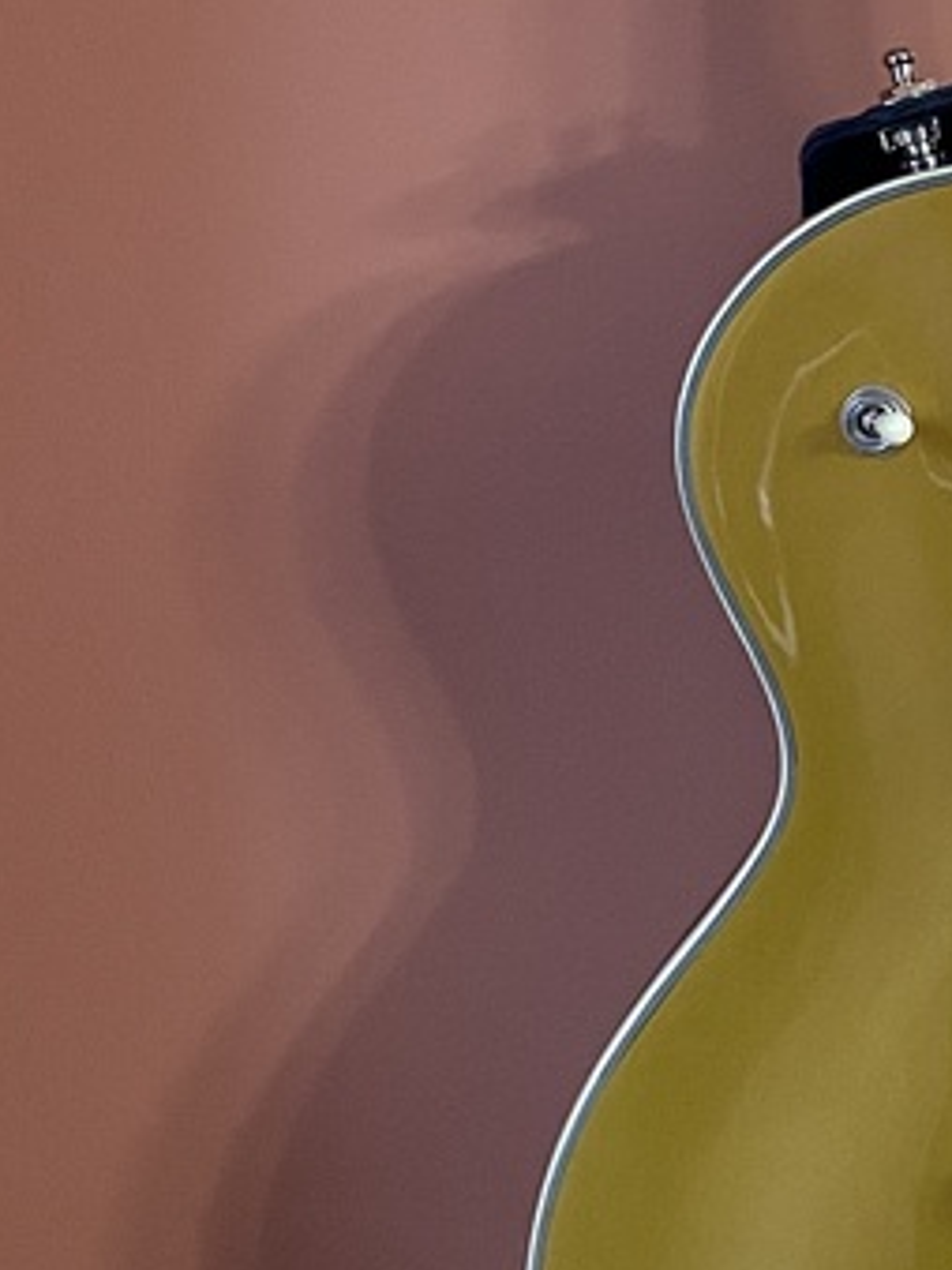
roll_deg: +0.4
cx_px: 1222
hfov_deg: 15.3
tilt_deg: -2.3
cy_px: 52
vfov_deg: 20.7
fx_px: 3376
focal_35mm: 92
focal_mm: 4.2
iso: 640
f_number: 1.6
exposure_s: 1/40
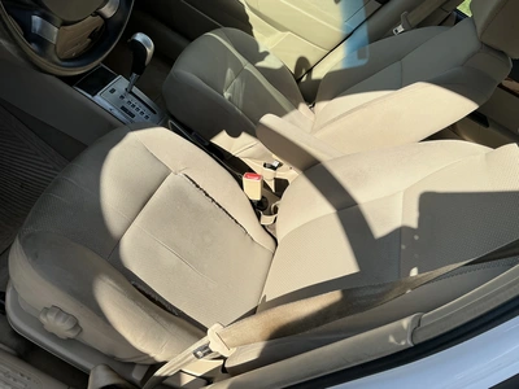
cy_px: 194
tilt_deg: -41.3
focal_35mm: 28
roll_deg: -37.5
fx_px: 420
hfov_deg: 63.4
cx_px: 260
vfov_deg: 49.7
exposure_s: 1/1377
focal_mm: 3
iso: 25
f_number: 1.8
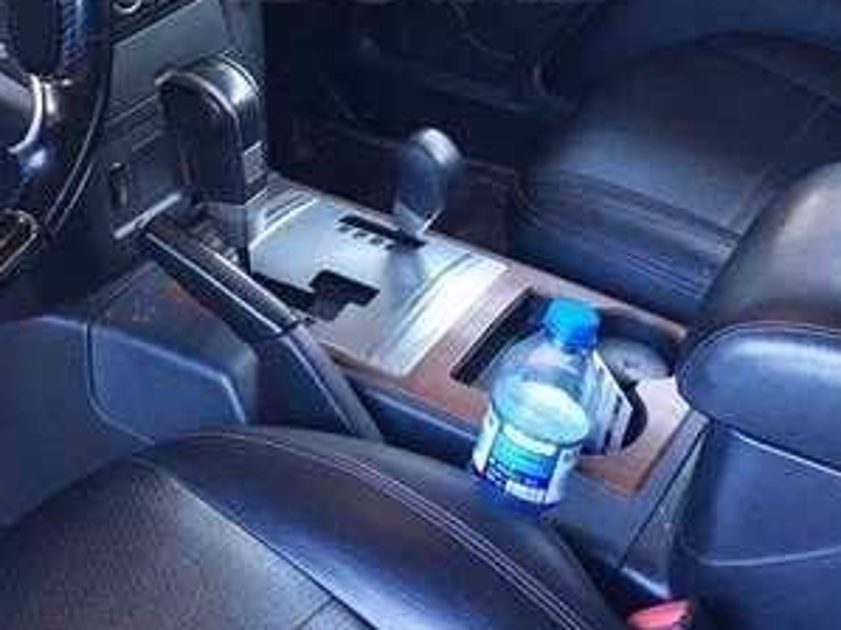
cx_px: 318
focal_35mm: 64
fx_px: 1554
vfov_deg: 21.8
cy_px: -41
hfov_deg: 30.2
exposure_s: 1/33
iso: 125
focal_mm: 4.15
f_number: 2.2
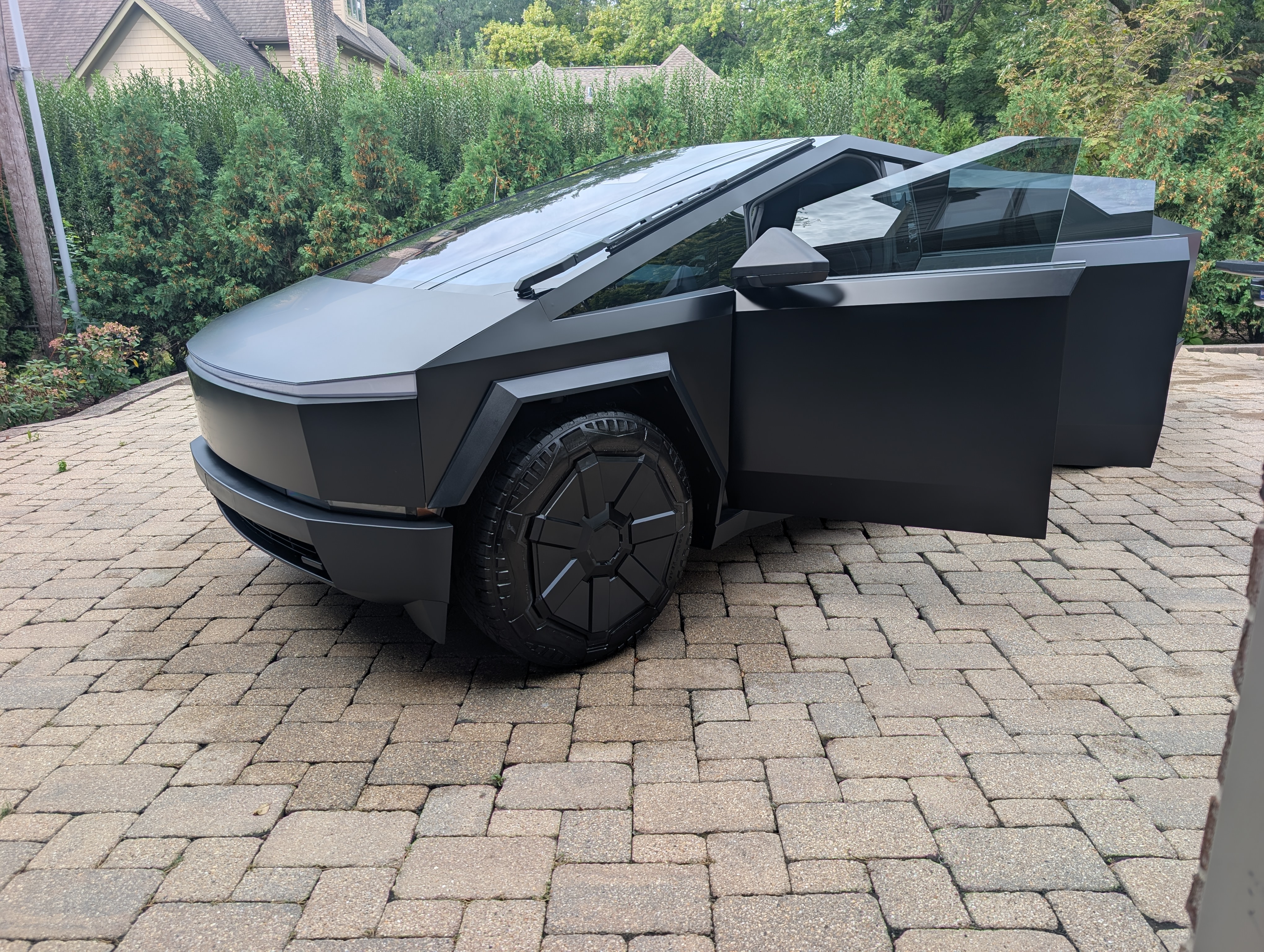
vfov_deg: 56.9
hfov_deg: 71.5
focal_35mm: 24
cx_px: 632
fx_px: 878
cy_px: 476
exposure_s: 1/366
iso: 21
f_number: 1.68
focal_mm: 6.9
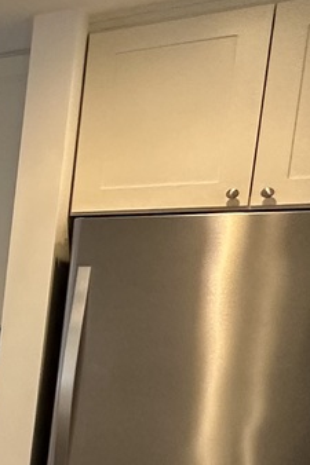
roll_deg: -1.4
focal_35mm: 62
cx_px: -502
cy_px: 382
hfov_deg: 13.3
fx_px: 802
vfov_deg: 31.4
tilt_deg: -7.7
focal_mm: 2.22
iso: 250
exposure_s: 1/120
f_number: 2.2
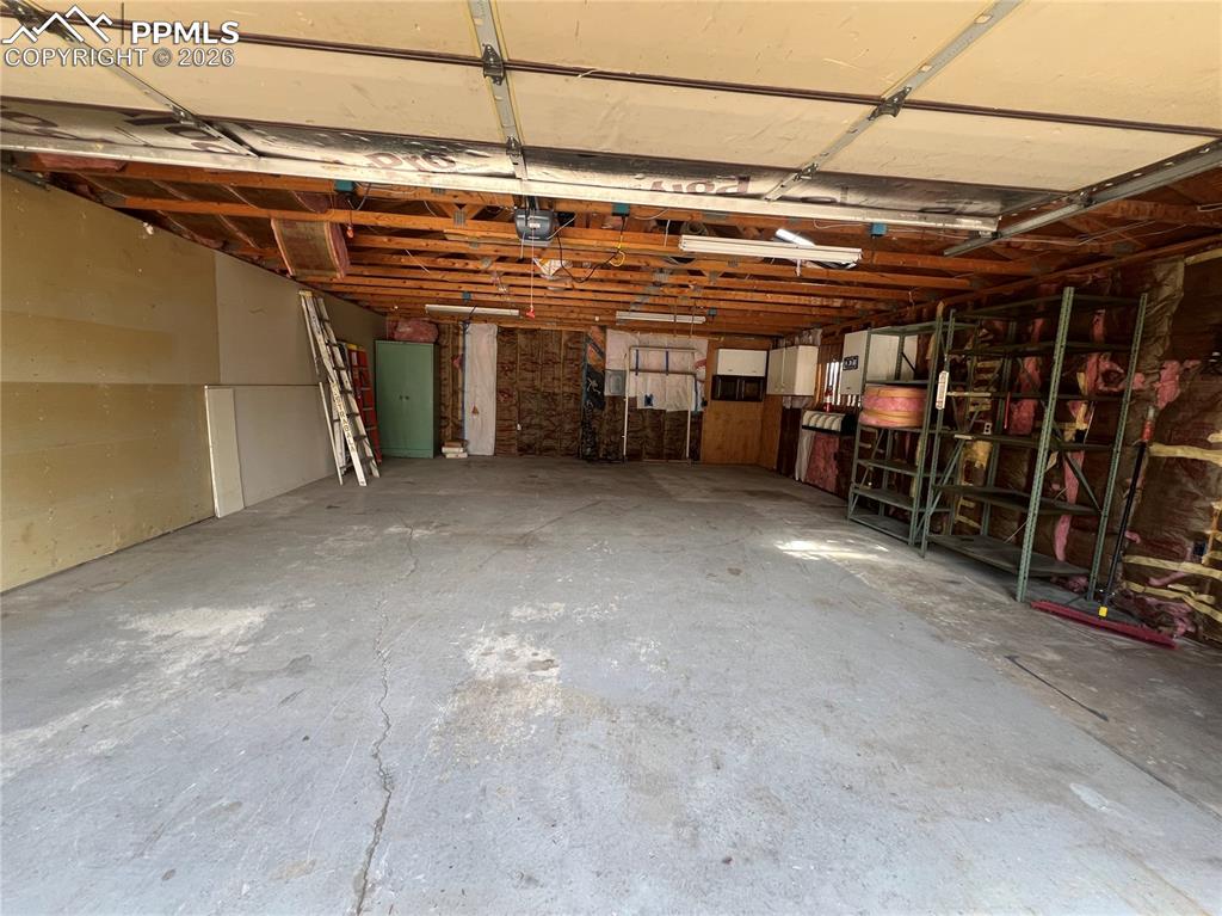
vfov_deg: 89.9
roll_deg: -2.6
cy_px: 458
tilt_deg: -9.3
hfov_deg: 106.2
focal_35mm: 13
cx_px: 611
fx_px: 459
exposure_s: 1/99
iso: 80
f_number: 1.8
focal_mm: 1.57
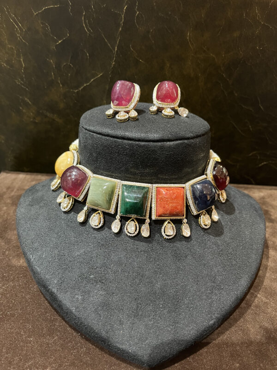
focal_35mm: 26
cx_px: 138
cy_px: 185
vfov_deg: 67.3
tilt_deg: -37.4
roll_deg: -1.1
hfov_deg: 53.1
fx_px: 277
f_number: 1.6
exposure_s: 1/33
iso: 500
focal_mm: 5.1
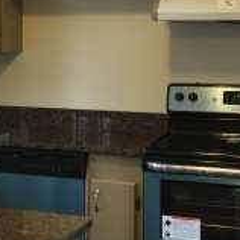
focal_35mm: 104
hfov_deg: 16.2
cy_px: 87
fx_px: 816
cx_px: -35
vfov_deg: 16.7
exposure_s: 1/15
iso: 80
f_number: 2.2
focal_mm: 4.15
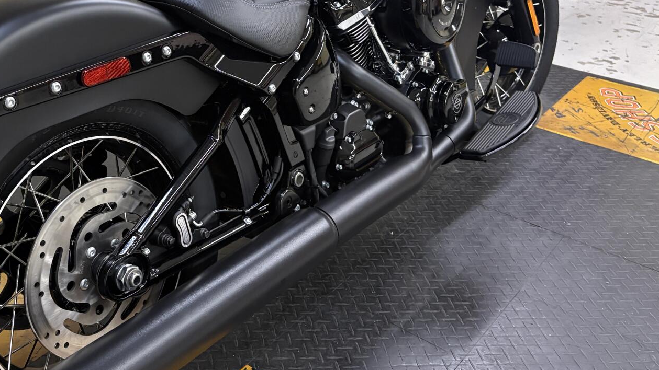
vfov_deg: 26.2
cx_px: 208
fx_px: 786
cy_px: 97
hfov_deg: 44.7
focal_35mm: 45
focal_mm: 5.96
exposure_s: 1/60
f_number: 1.6
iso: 320
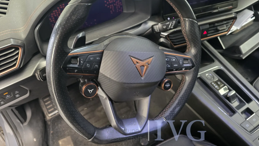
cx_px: 126
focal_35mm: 26
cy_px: 60
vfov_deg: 44.2
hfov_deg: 71.9
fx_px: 179
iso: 500
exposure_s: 1/32.4
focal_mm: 6.3
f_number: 1.7
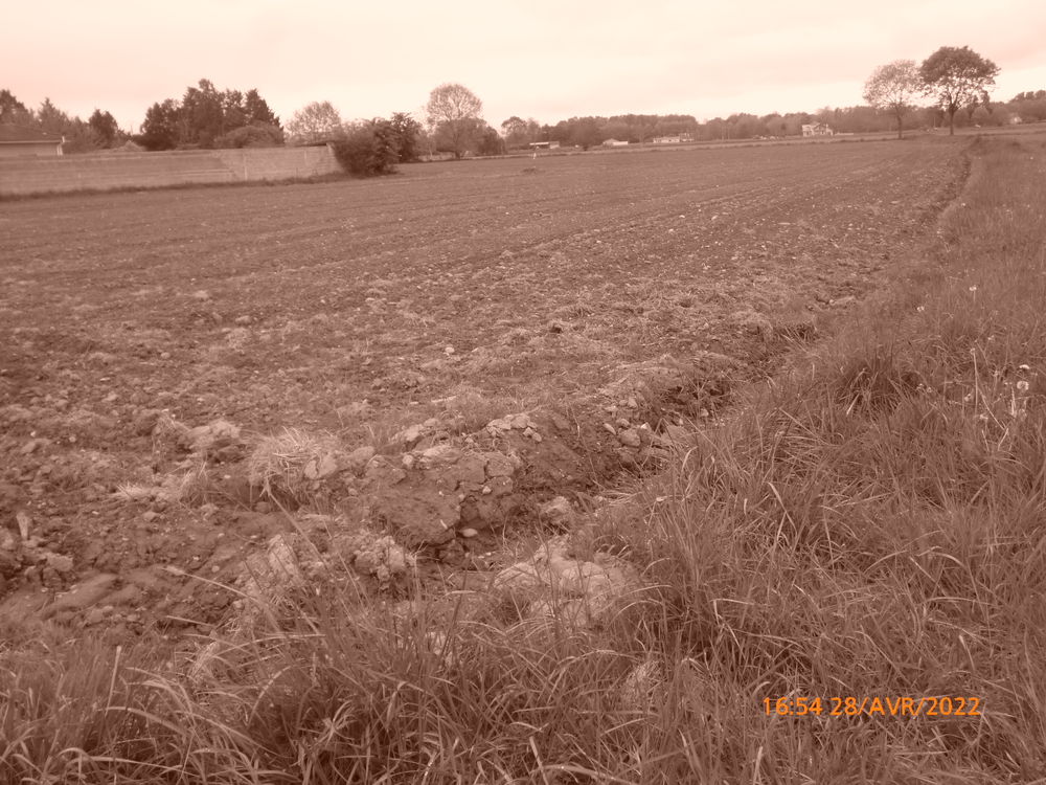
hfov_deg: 56.8
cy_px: 392
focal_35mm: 32
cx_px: 523
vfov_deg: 44.2
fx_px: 967
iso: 100
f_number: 3.3
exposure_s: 1/100
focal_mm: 5.7
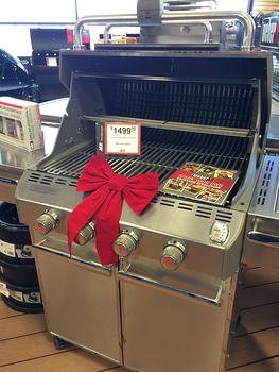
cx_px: 140
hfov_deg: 48.3
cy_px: 186
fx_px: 311
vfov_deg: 61.6
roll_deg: +1.8
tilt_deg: -26.2
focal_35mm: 29
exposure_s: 1/30
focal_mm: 4.15
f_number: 2.2
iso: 64
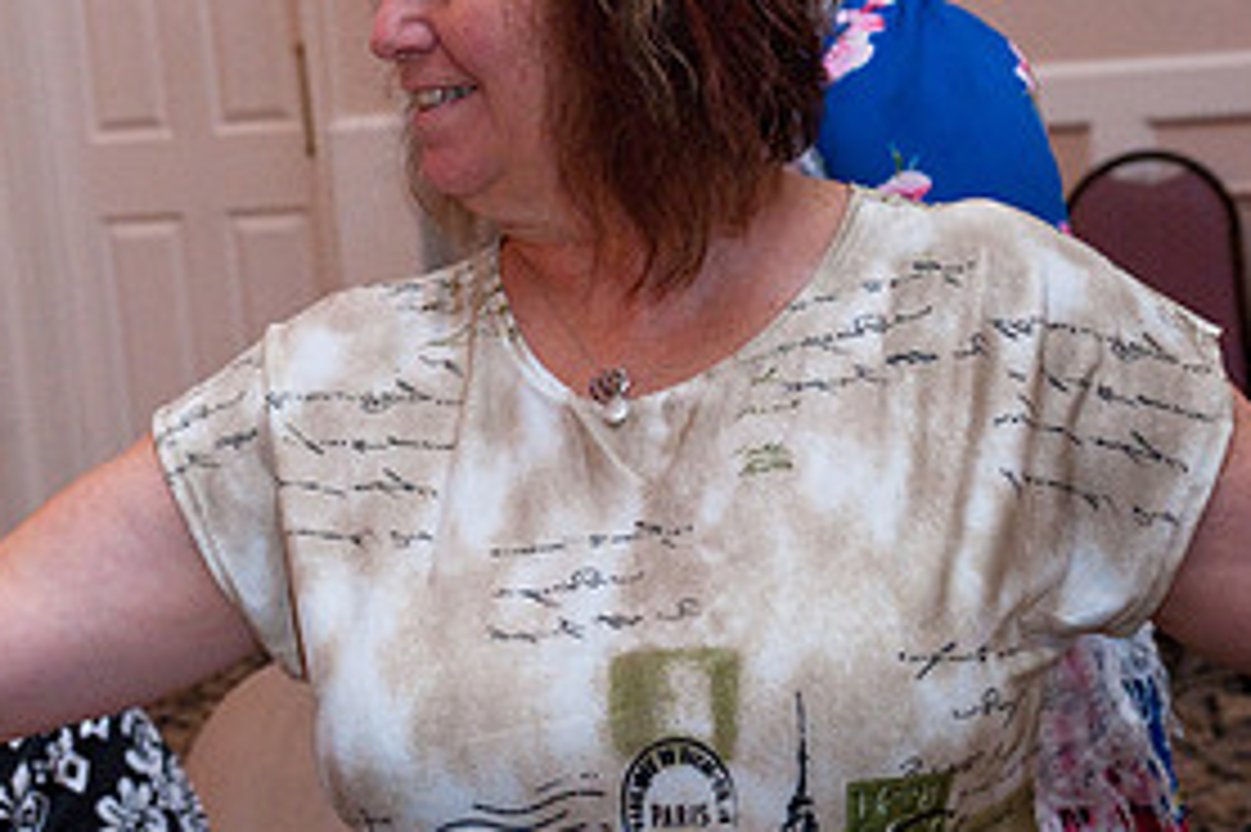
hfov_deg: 21.3
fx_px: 3264
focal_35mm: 94
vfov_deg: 14.5
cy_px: 396
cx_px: 198
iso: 3200
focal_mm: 45
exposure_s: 1/100
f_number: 5.6
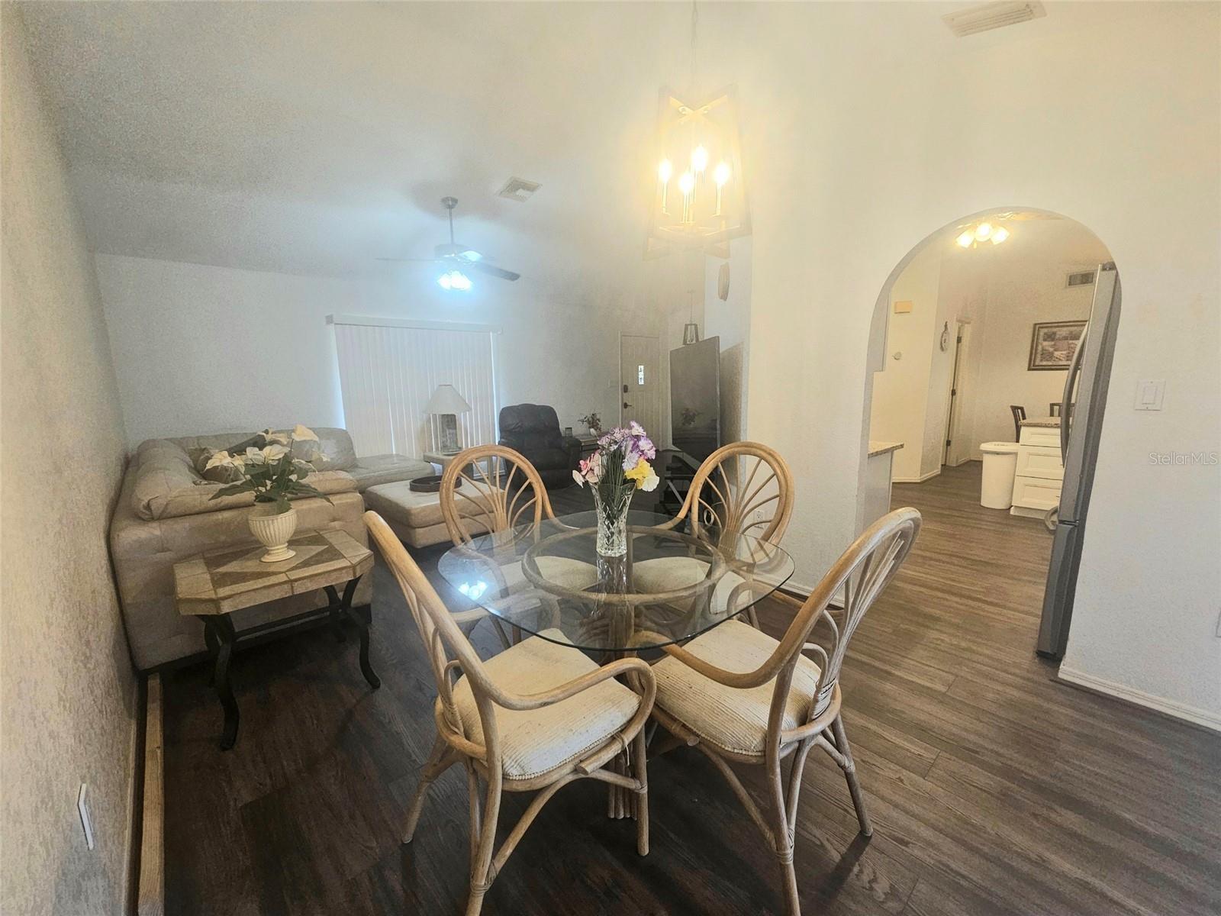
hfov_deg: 106.2
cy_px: 458
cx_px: 610
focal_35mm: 13
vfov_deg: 89.9
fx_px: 459
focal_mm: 2.2
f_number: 2.2
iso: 250
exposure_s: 1/60.2
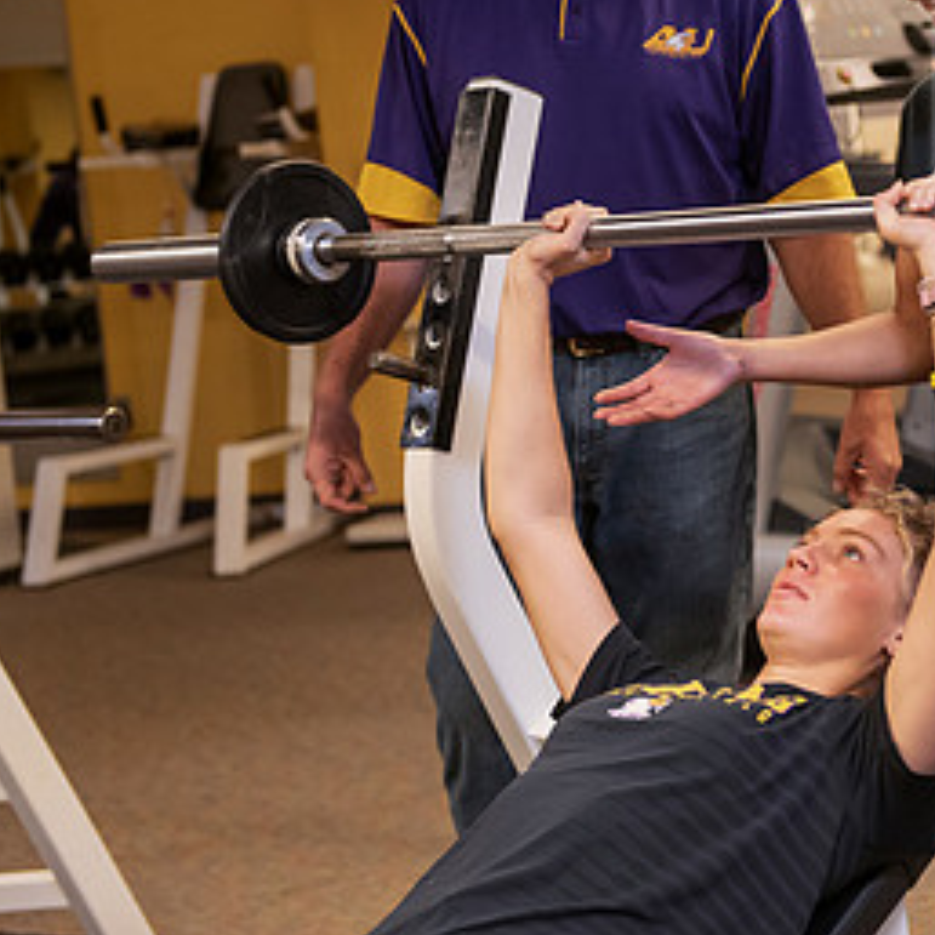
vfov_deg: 18.1
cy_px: 311
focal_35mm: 96
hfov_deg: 17.9
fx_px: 2934
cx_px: 822
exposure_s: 1/200
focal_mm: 50
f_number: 3.2
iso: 1000
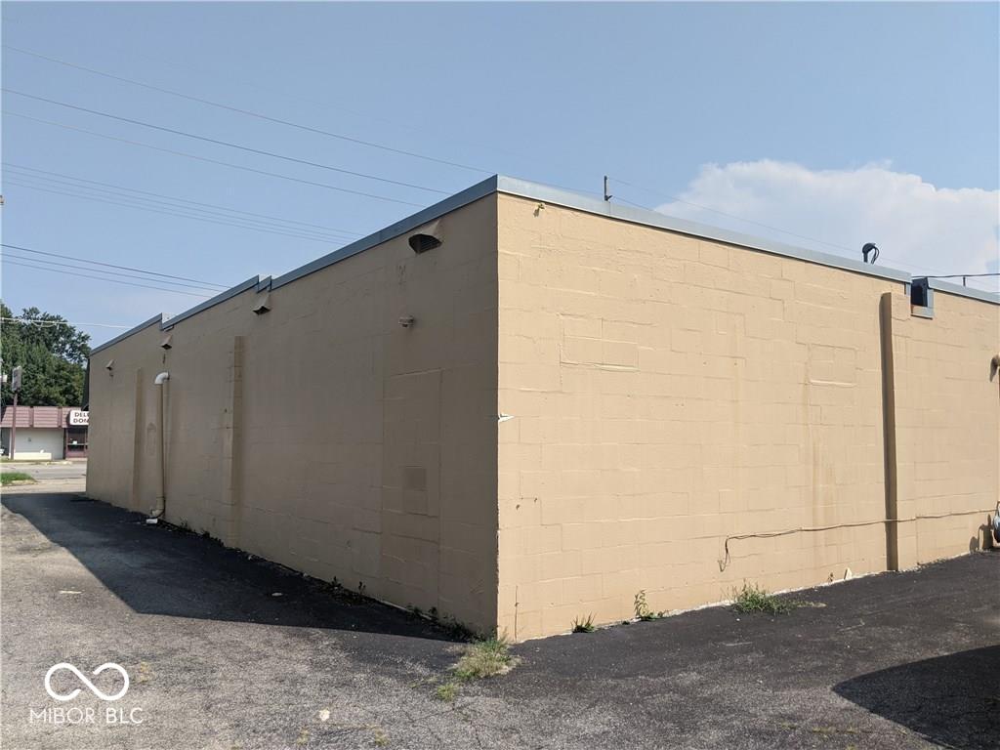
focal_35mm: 27
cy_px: 375
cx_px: 500
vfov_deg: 51.4
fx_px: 780
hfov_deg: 65.3
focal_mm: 4.44
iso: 66
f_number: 1.8
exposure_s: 1/3906
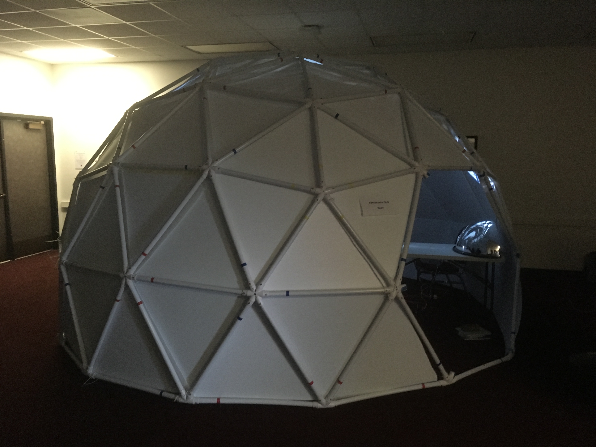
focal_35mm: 29
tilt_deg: -9.5
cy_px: 224
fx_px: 499
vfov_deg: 48.2
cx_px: 298
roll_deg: -0.6
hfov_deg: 61.7
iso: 250
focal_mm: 4.15
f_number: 2.2
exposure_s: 1/15
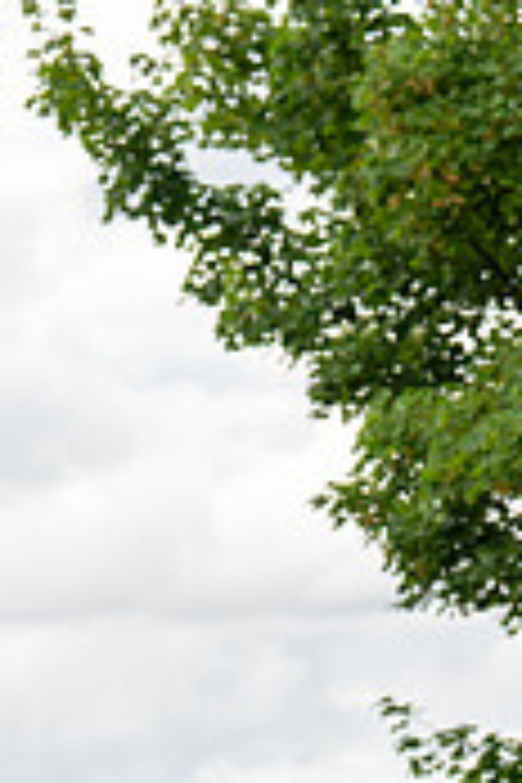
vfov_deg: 7.2
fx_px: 6155
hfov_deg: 4.9
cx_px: 468
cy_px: 860
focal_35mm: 283
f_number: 3.5
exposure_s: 1/500
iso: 500
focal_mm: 70
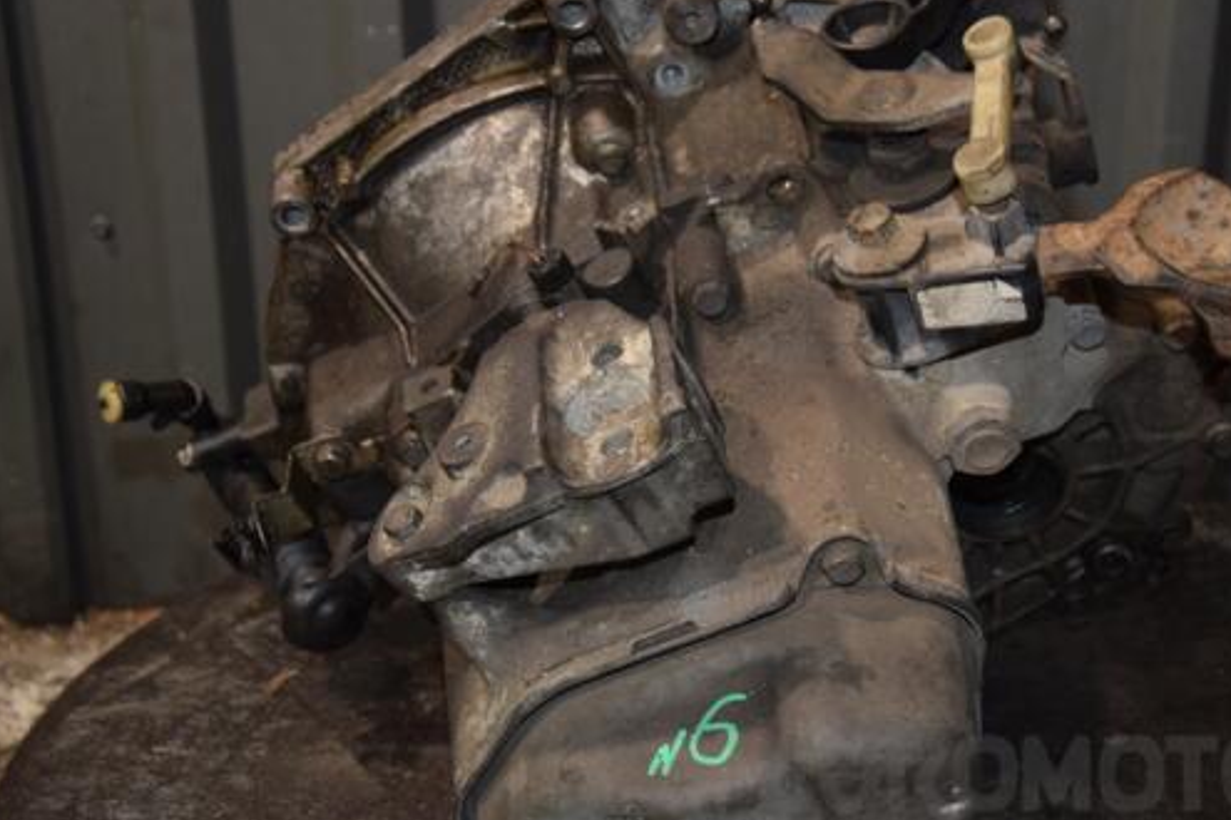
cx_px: 716
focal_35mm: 64
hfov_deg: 31.5
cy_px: 442
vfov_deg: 21.4
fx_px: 2175
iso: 800
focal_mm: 35
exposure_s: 1/60
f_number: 5
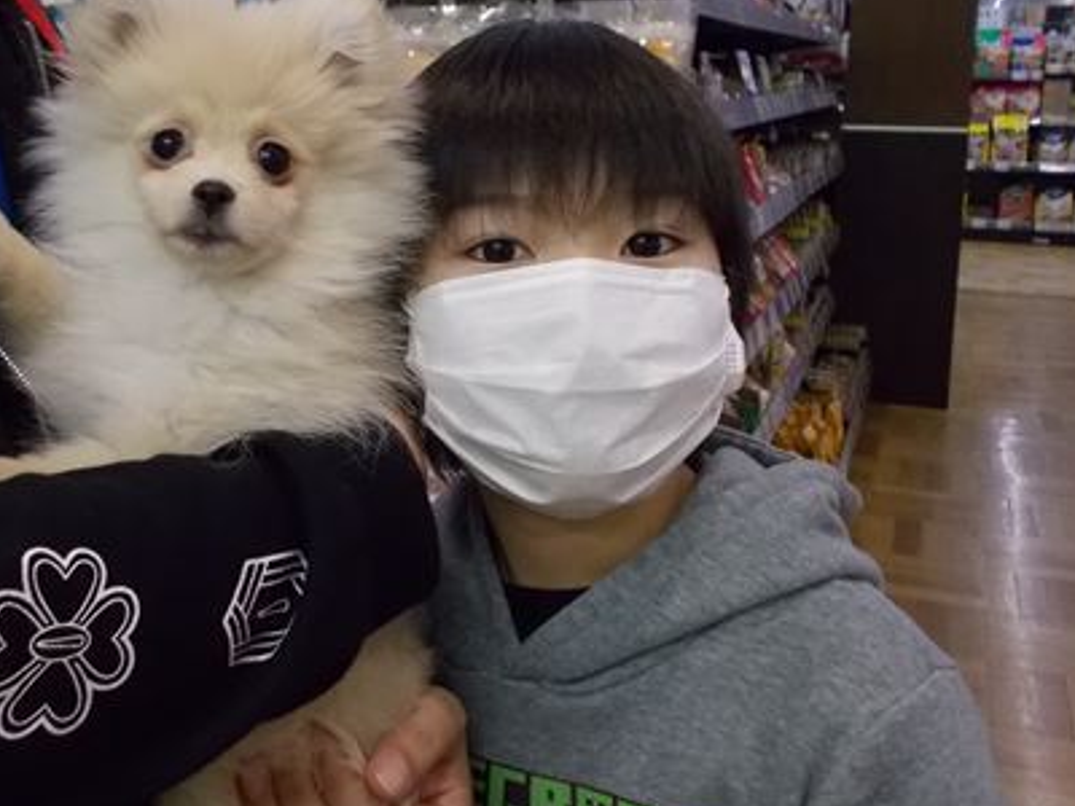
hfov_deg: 47.2
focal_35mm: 39
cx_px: 368
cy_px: 282
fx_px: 1211
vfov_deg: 36.5
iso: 450
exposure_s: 1/125
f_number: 3.2
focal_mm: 4.6
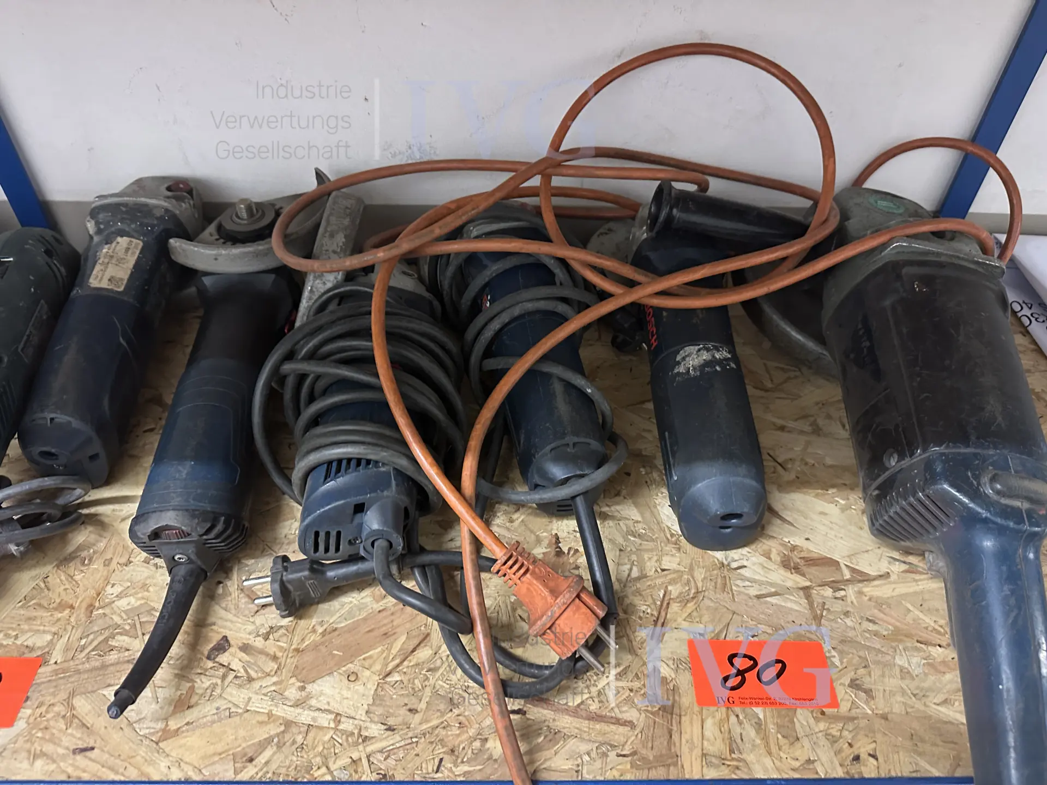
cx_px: 524
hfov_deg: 71.6
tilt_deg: -46.5
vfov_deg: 56.8
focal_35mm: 24
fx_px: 726
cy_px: 392
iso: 640
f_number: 1.78
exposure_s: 1/50
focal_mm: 6.86
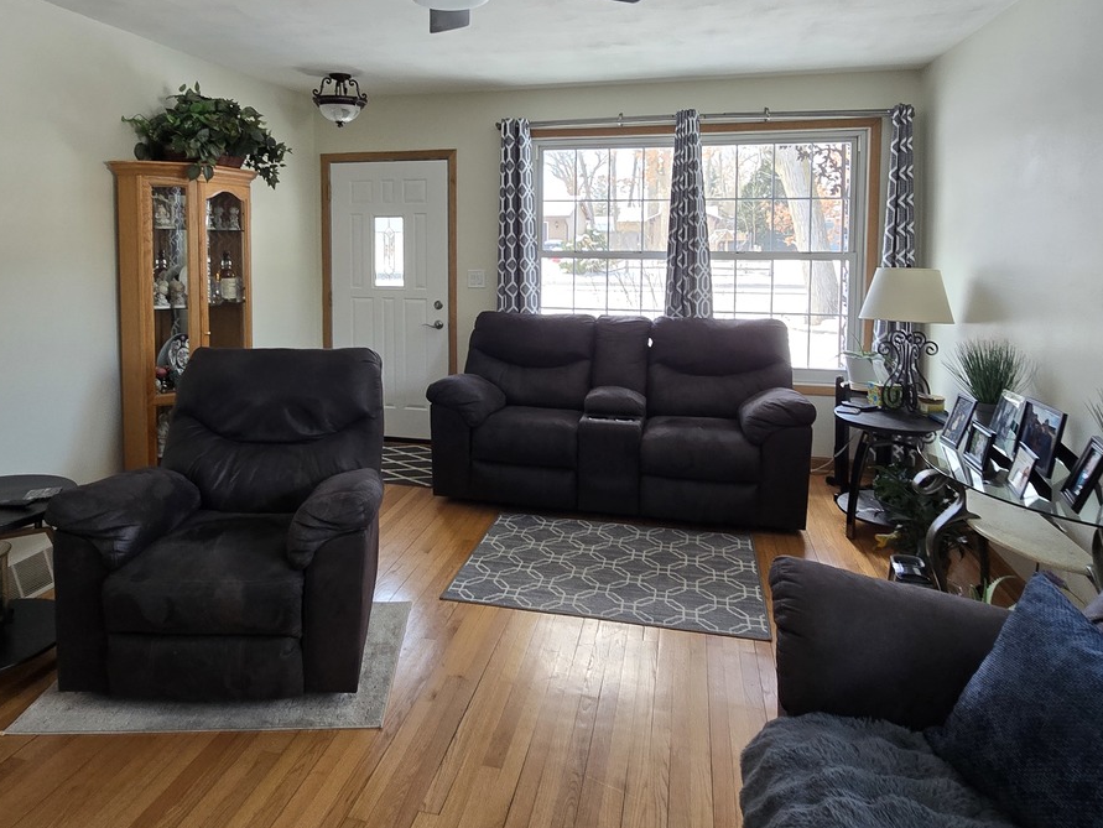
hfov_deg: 78.8
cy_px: 287
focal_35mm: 21
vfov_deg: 62.2
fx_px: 669
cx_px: 498
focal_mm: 2.2
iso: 100
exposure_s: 1/60
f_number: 2.2
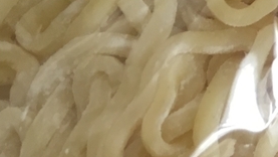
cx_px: 499
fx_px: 1010
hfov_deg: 13.9
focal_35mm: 137
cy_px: 253
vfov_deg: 8.6
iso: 100
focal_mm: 4.15
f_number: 2.2
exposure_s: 1/33
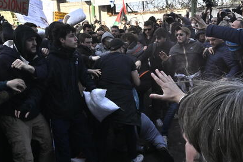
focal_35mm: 36
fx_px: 243
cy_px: 76
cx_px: 135
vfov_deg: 36.9
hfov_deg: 53.0
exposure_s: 1/800
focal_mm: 14
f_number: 14
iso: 1250
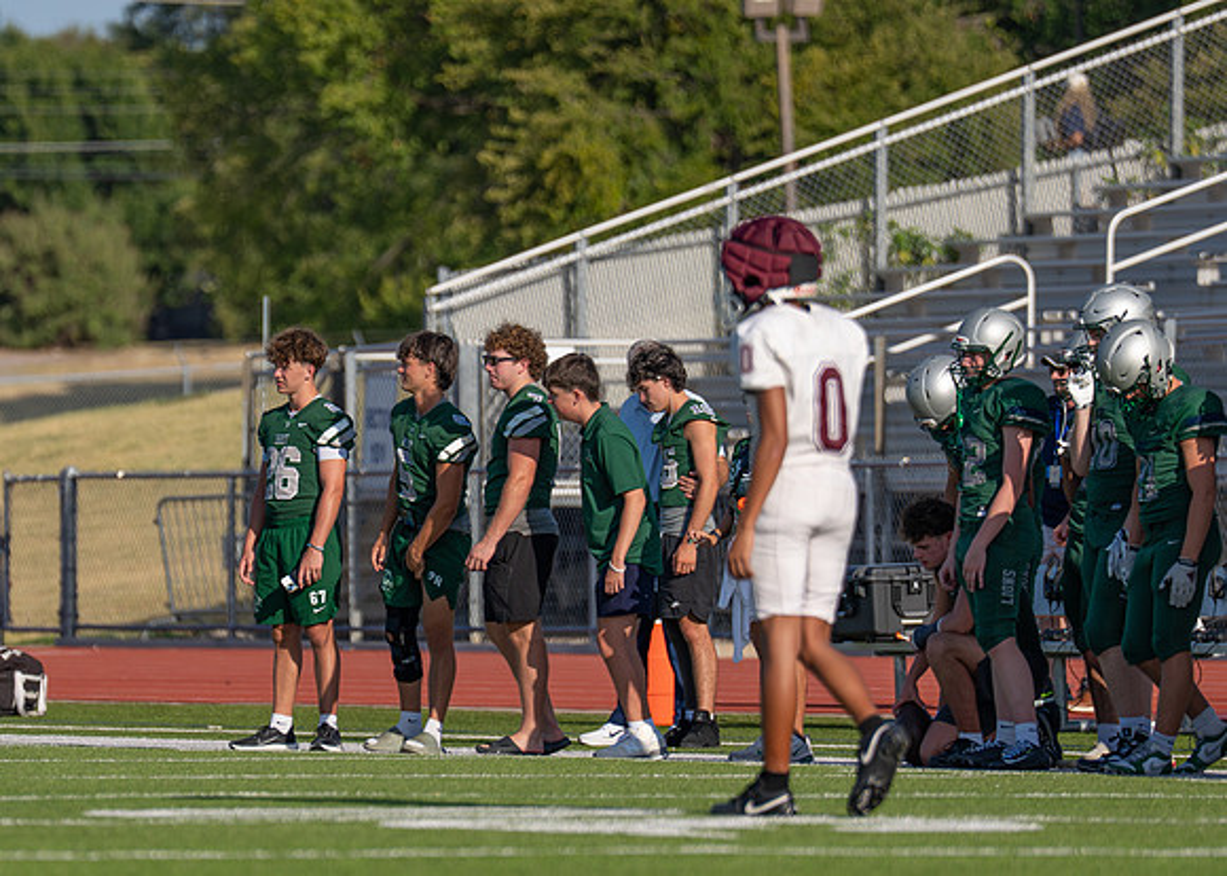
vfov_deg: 3.4
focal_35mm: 426
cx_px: 391
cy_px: 524
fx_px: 14837
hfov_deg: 4.7
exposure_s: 1/3200
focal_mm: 200
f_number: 2.8
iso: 160
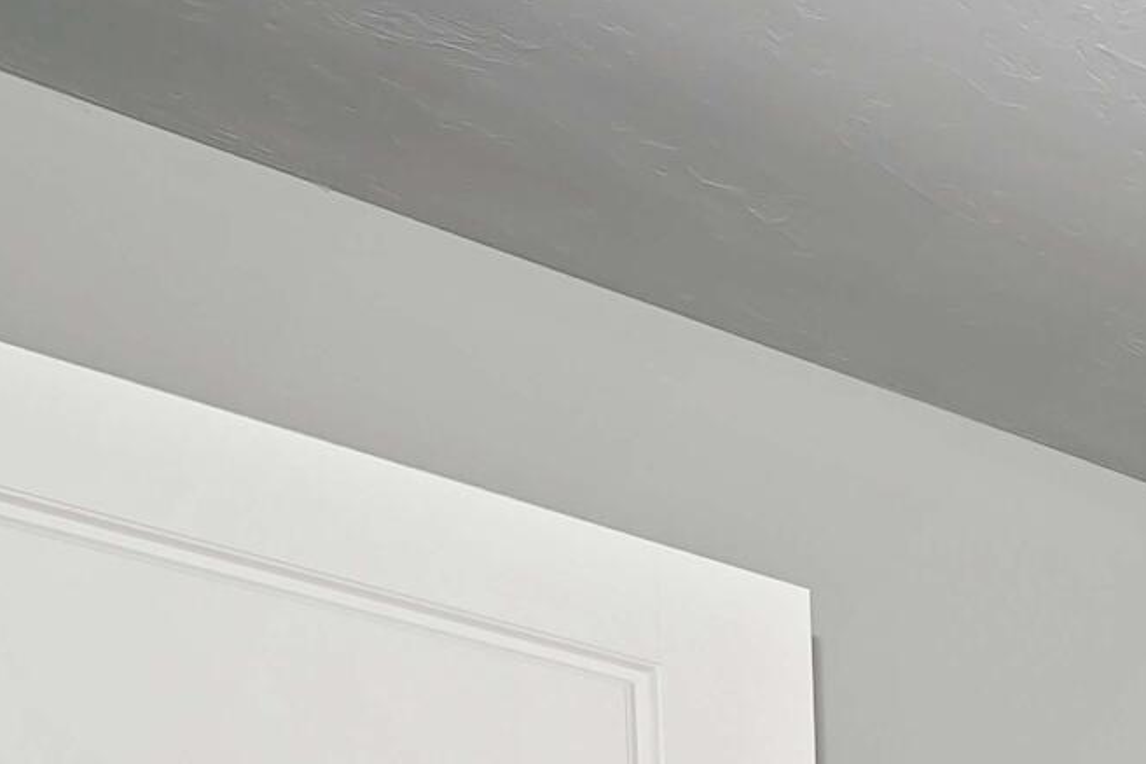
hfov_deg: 18.5
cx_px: 2351
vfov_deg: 15.5
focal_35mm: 64
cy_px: 1656
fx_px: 2037
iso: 200
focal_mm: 14
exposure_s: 1/125
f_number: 7.1
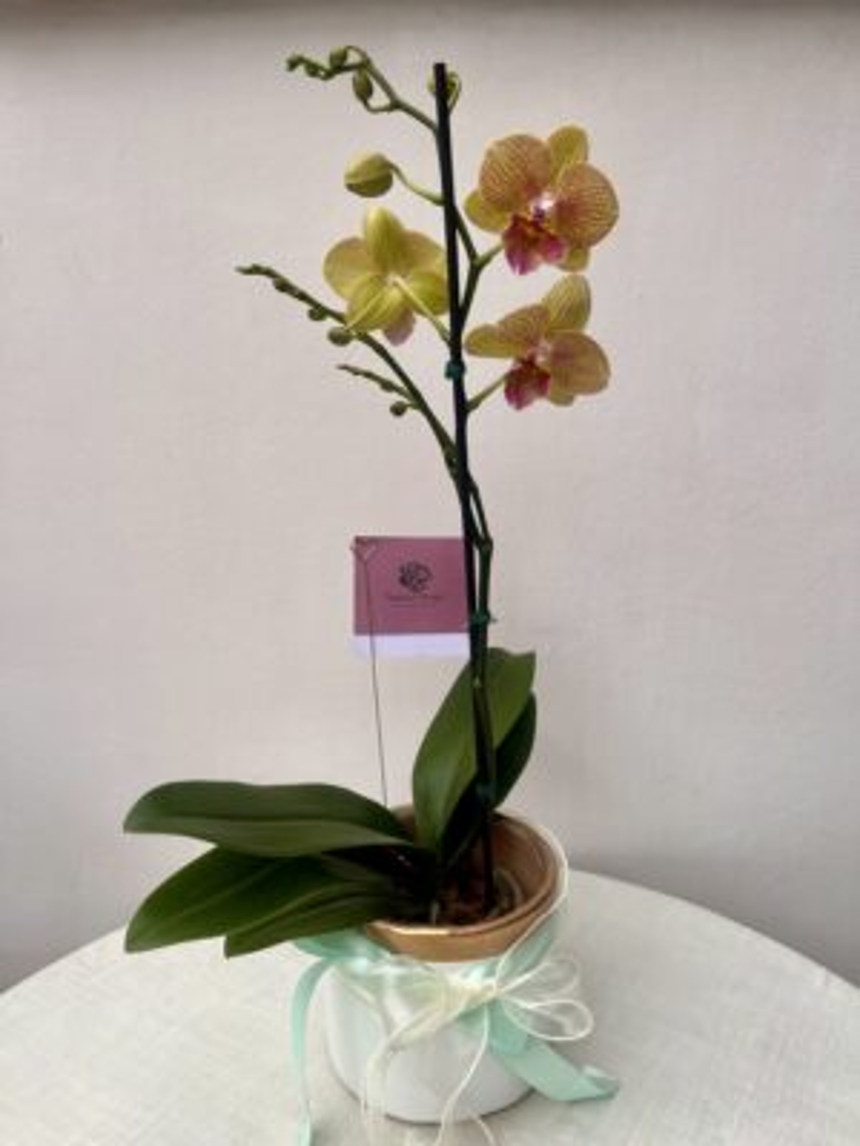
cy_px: 573
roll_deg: +0.6
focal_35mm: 26
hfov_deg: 53.1
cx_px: 430
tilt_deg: -15.6
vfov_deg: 67.3
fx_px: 861
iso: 50
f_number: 1.6
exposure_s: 1/1862
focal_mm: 5.1
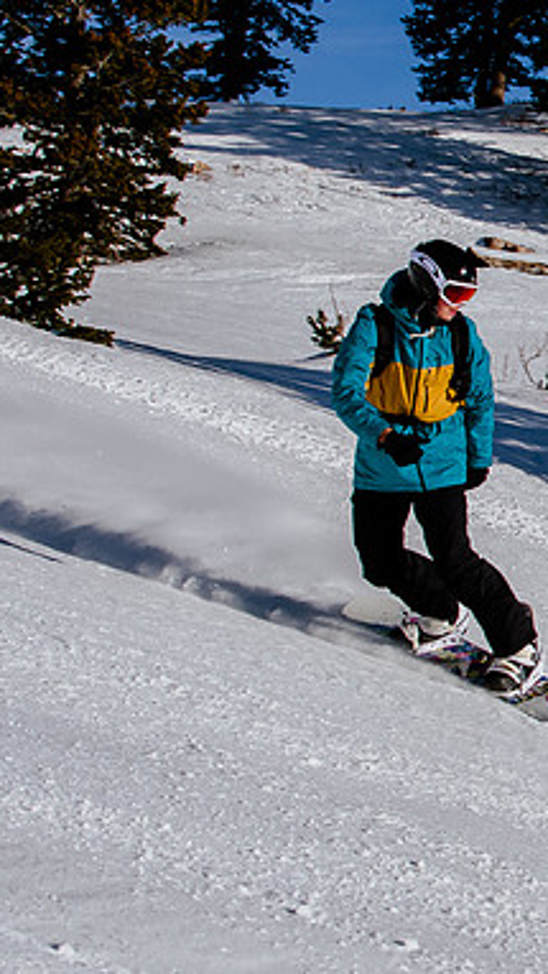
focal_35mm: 108
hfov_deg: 10.8
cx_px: 845
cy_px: 420
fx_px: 2789
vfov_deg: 19.8
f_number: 9
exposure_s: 1/1000
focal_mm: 31
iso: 160
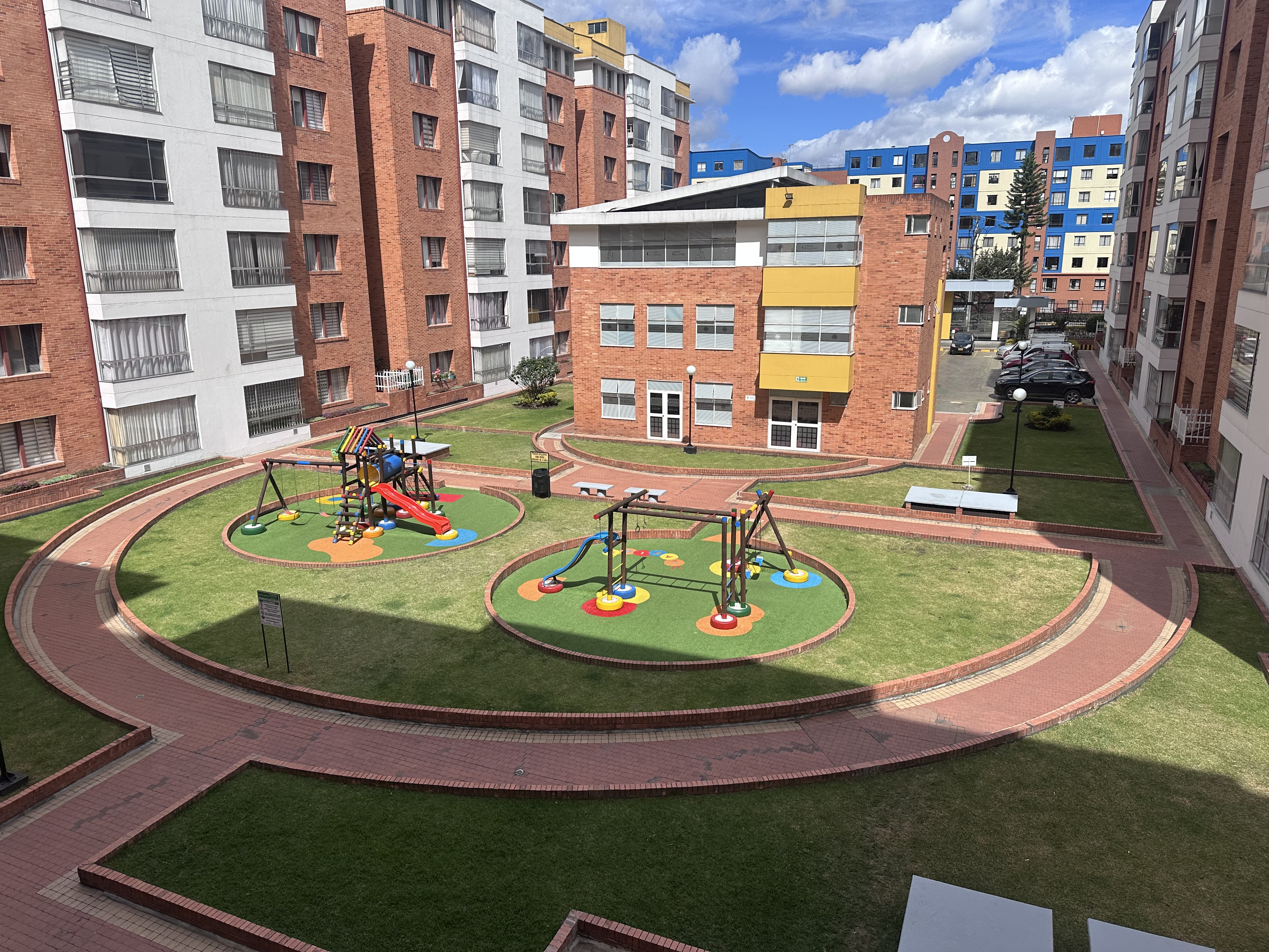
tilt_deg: -12.9
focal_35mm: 24
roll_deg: +1.0
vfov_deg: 56.8
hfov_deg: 71.6
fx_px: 880
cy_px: 476
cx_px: 634
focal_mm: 6.86
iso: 80
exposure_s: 1/5000
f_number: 1.78
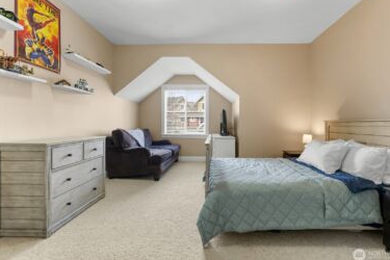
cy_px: 125
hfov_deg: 96.3
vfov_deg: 73.4
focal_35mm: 16
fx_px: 174
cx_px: 205
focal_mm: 15.1
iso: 400
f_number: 2.8
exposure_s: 1/30
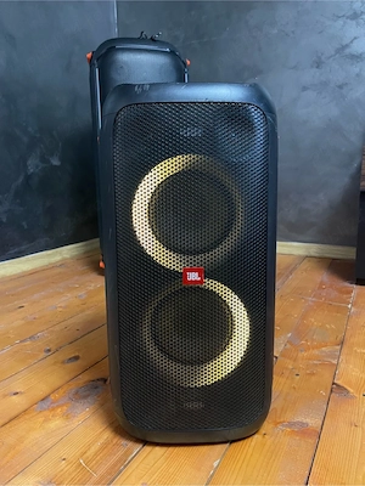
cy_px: 243
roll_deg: +1.1
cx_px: 182
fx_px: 351
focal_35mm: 25
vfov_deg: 69.4
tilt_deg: -10.5
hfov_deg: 54.9
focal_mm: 5.1
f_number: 1.6
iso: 800
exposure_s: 1/30
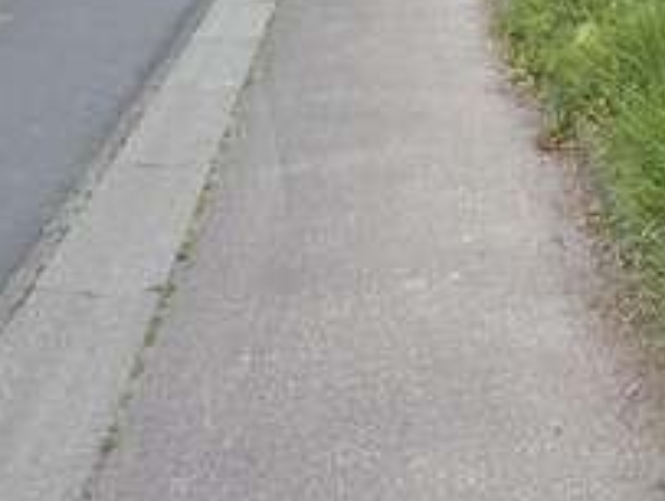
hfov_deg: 32.6
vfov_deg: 23.5
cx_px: 282
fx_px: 1135
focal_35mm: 59
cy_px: -34
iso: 100
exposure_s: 1/476
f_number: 1.78
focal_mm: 6.76
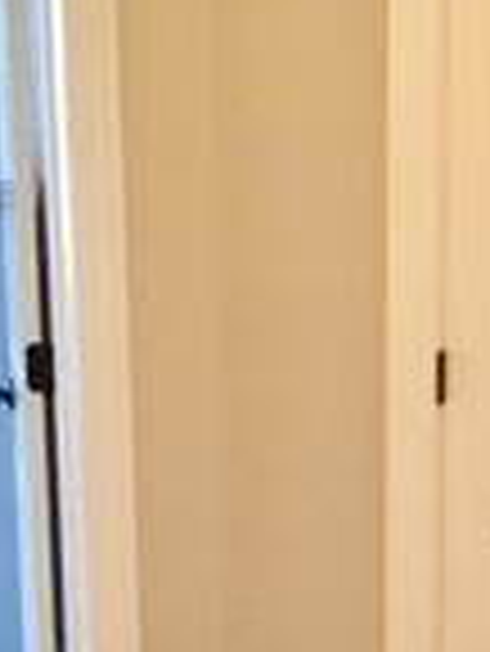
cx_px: 301
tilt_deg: -21.2
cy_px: 877
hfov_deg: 11.6
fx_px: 2412
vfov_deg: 14.6
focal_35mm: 128
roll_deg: +0.8
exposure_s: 1/24
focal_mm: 4.15
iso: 200
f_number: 2.2
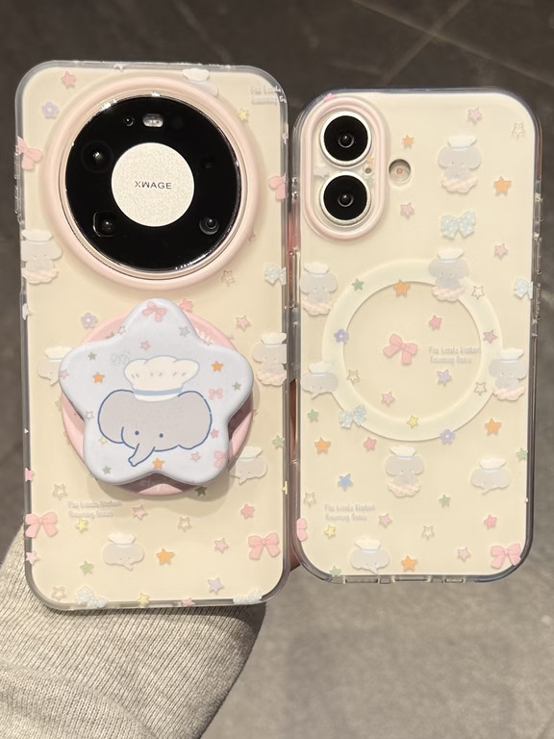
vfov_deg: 71.6
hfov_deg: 56.8
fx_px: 512
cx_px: 277
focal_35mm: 24
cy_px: 370
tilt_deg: -57.6
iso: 125
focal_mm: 6.76
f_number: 1.78
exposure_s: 1/121
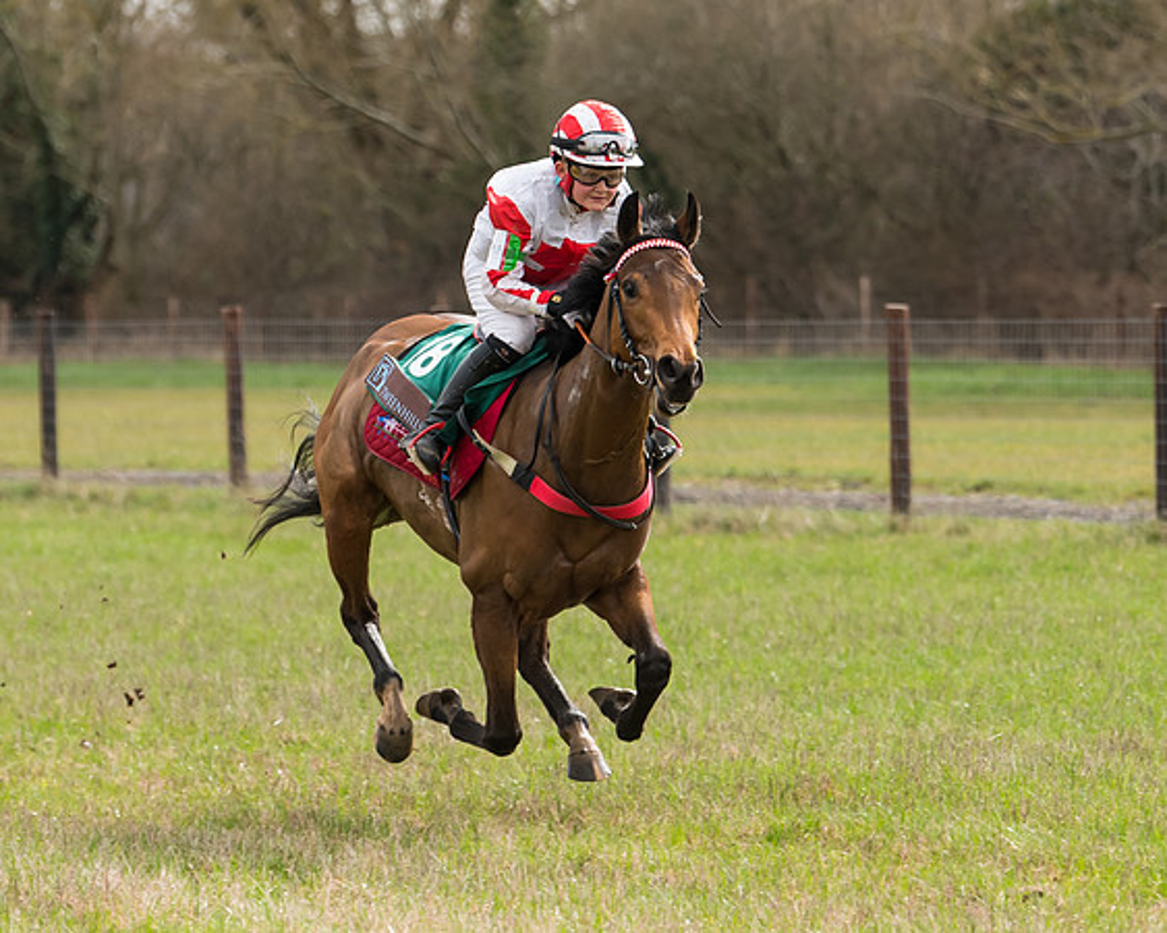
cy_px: 518
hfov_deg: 6.0
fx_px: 11097
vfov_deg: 4.8
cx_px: 578
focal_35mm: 321
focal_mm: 135
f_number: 4
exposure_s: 1/800
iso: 250
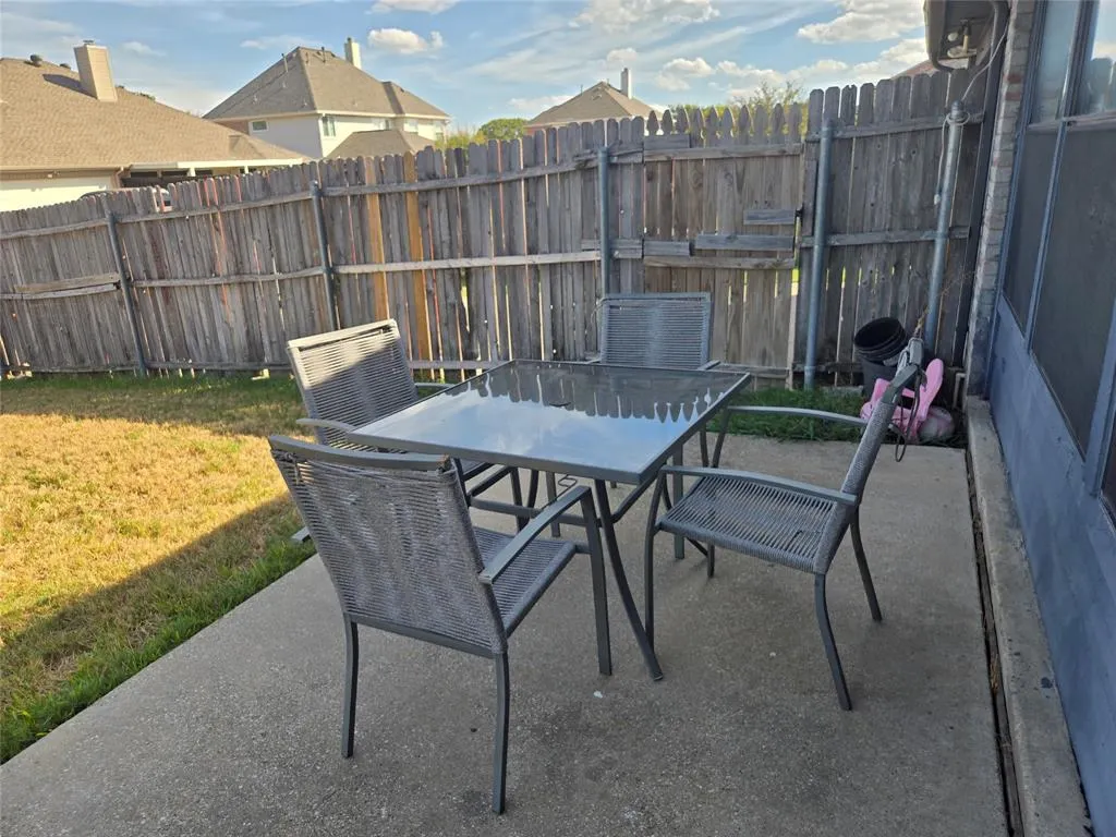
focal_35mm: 23
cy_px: 418
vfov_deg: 58.9
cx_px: 558
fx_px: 742
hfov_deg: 73.9
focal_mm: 5.4
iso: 25
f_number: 1.8
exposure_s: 1/992
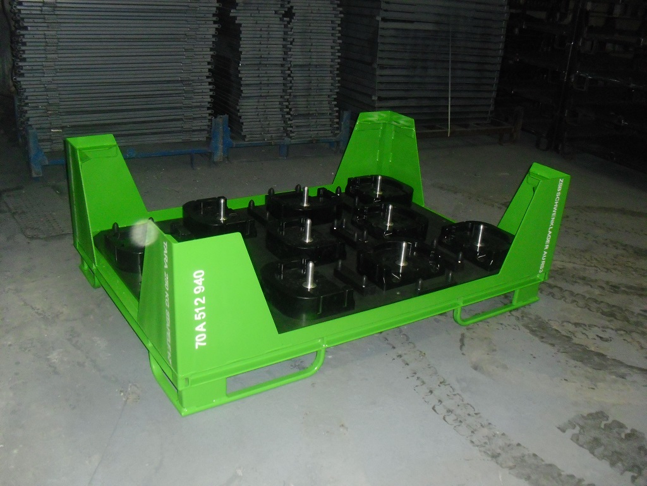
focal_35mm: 36
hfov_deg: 51.4
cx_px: 324
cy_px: 243
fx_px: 673
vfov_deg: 39.7
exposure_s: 1/60
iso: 400
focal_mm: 6.3
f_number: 3.1
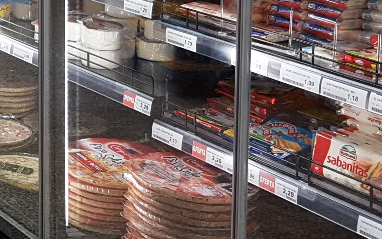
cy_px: -116
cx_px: -168
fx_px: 999
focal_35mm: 96
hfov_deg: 19.3
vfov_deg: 12.9
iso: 64
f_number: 1.7
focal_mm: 4.2
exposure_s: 1/100
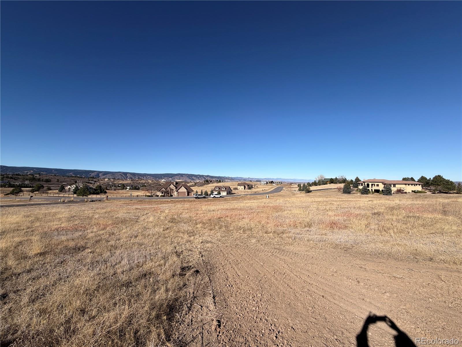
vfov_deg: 85.7
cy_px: 174
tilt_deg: +2.2
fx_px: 187
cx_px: 231
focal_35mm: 14
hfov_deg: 102.1
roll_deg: -0.3
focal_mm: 2.22
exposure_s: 1/1125
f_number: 2.2
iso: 20
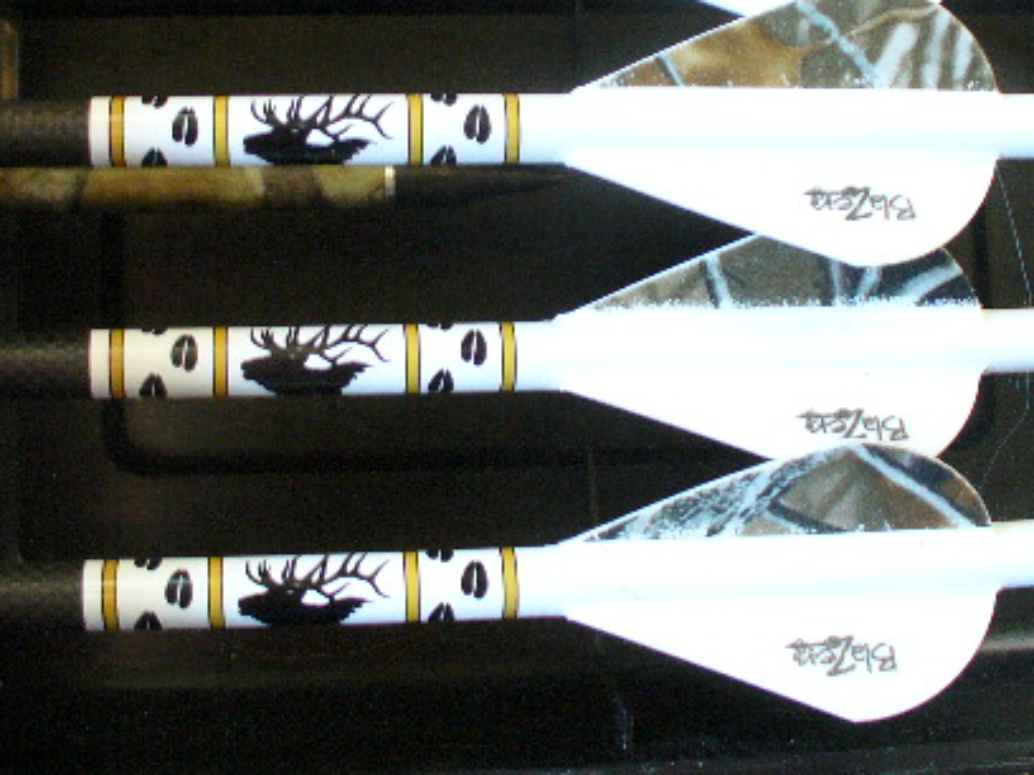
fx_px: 1732
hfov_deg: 33.2
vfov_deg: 24.9
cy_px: 190
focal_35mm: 58
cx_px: 555
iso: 200
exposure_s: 1/15
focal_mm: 6.1
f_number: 2.8
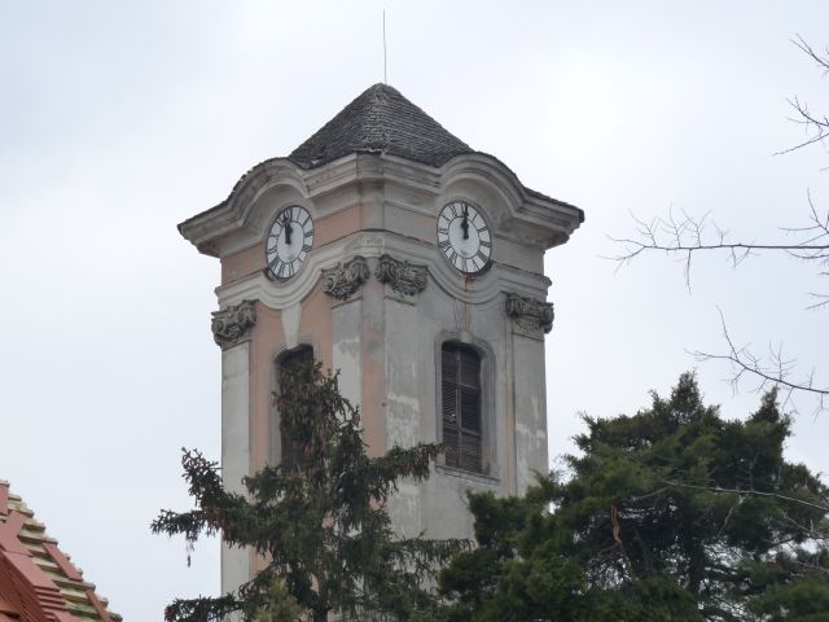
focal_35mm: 150
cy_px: 311
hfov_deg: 13.2
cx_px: 414
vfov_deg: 9.9
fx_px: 3592
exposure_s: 1/400
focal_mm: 26.7
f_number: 5.6
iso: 160
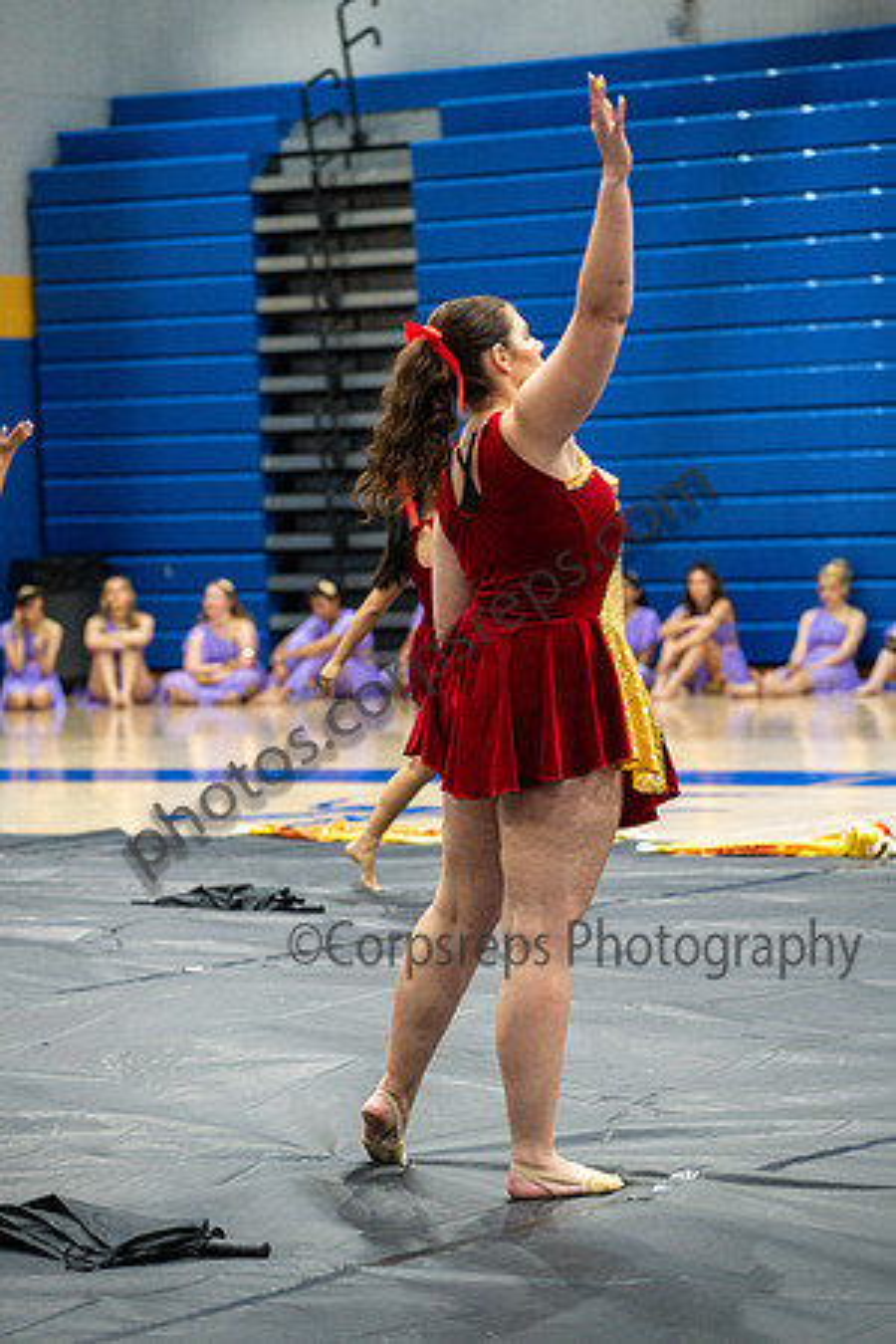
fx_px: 5040
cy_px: 672
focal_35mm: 135
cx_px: 448
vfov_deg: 15.2
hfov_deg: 10.2
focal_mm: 135
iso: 6400
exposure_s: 1/500
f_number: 4
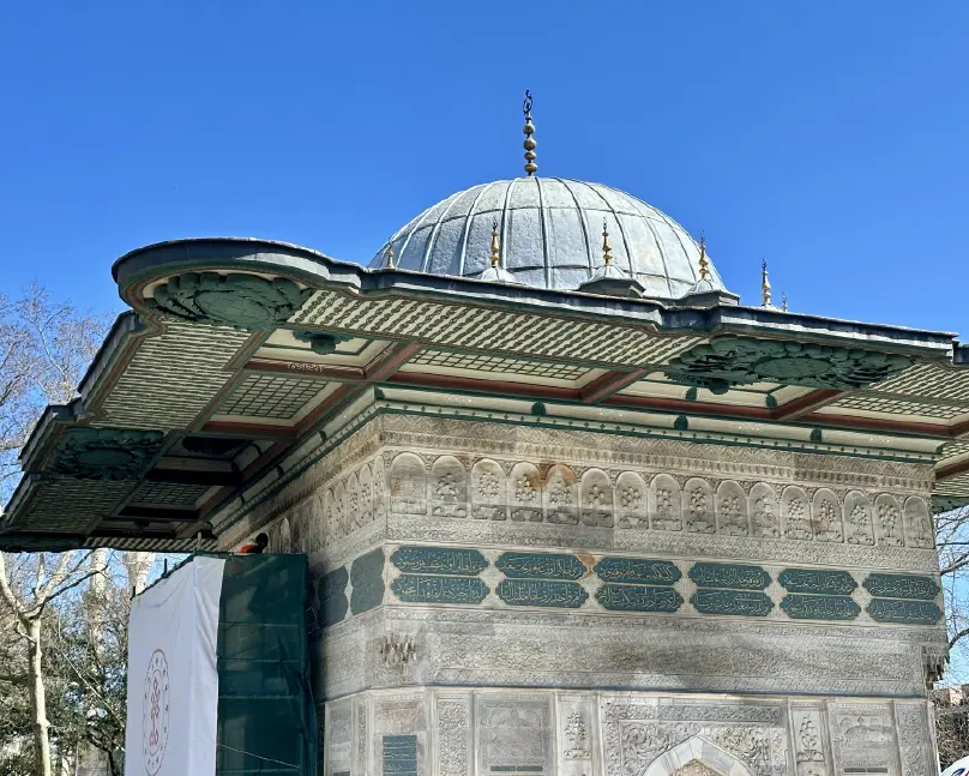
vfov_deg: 29.7
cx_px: 462
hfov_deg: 36.6
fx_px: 1463
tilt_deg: +15.8
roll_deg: +0.8
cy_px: 385
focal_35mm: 51
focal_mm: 6.86
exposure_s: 1/1815
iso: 64
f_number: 1.78
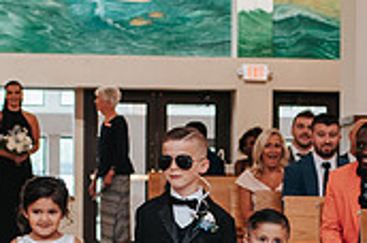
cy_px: 294
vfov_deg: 7.1
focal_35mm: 192
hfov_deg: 10.7
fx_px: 1954
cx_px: 263
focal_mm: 35
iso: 800
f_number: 2.8
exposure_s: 1/125
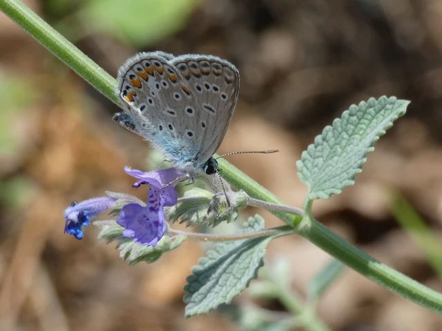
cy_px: 166
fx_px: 1915
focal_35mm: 150
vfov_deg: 9.9
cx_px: 221
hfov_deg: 13.2
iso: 80
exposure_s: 1/125
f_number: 5.4
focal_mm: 26.9
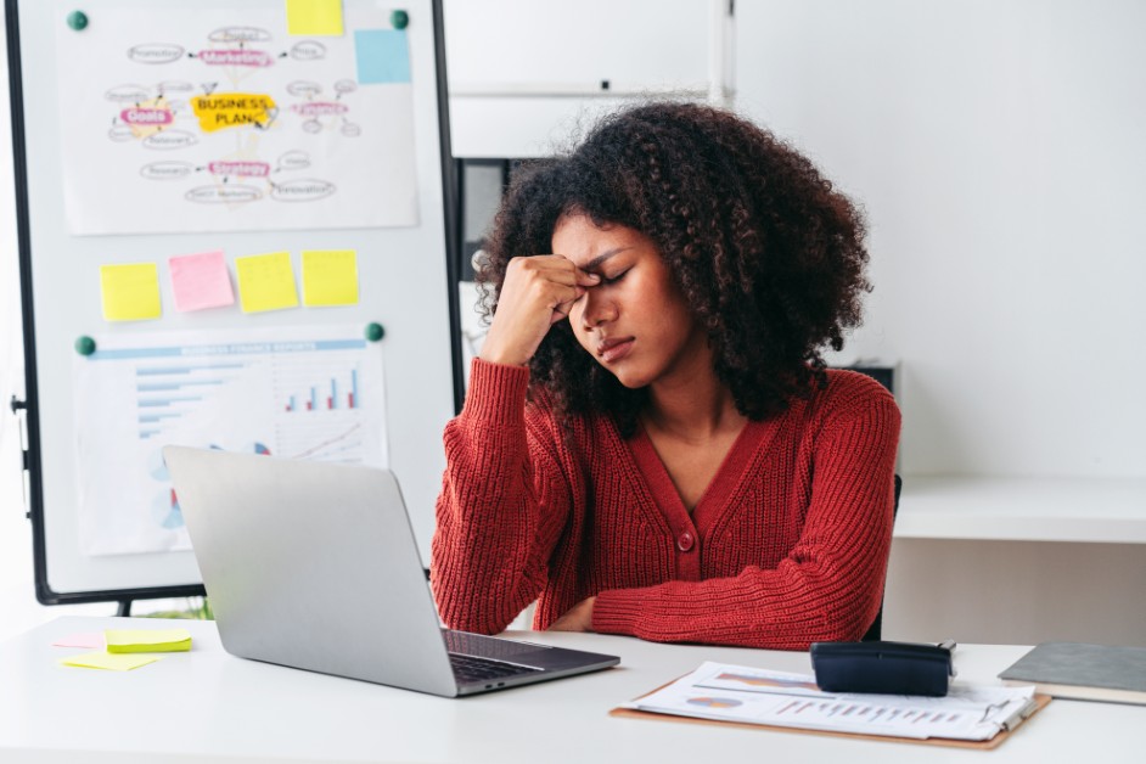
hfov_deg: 28.1
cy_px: 382
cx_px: 573
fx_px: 2292
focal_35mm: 72
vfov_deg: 18.9
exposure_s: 1/200
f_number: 4
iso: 400
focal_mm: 72
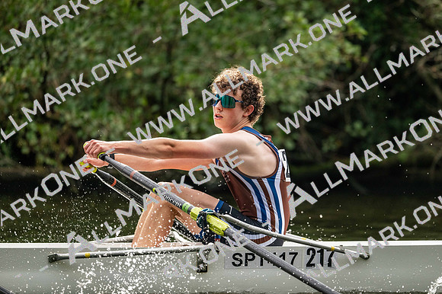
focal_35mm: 400
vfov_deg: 3.4
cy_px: 147
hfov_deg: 5.2
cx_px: 221
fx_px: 4909
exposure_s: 1/2500
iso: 1250
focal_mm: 400
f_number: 4.5
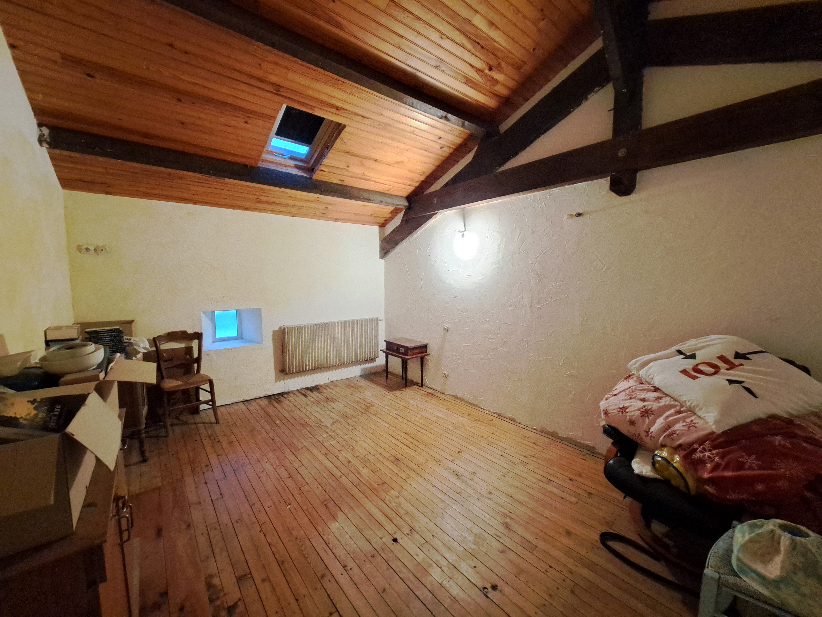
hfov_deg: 106.2
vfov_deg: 89.9
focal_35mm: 13
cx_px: 411
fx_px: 309
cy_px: 308
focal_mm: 1.74
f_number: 2.2
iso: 500
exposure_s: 1/20
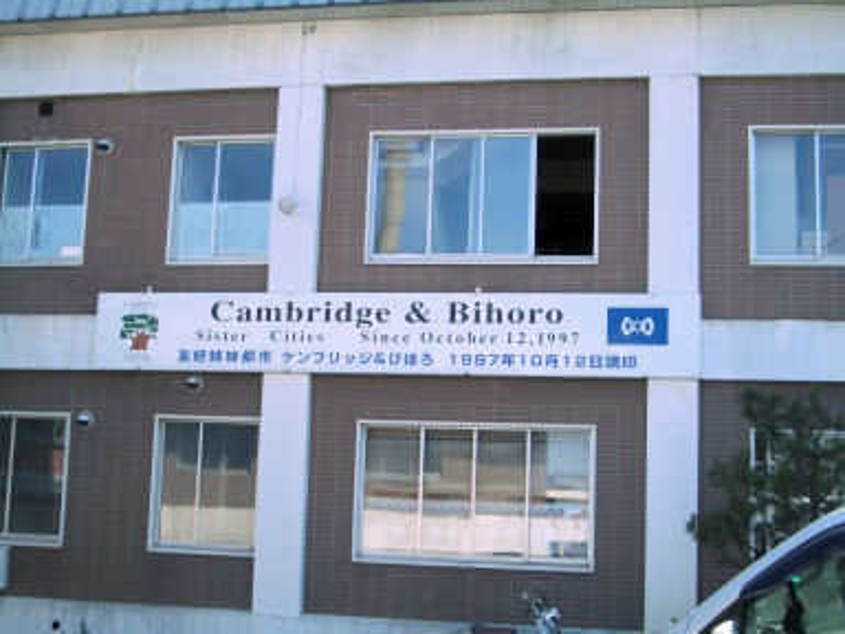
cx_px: 422
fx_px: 1196
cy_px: 317
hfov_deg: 38.9
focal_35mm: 49
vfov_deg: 29.7
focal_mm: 8.2
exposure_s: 1/500
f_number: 3.1
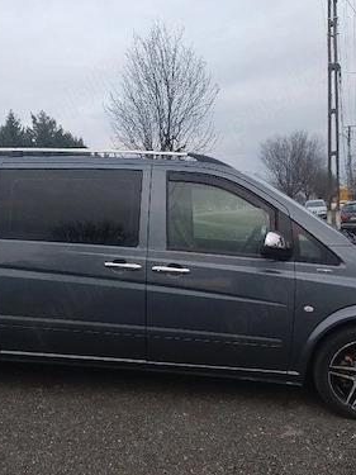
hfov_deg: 35.9
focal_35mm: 40
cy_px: 282
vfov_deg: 46.6
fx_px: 549
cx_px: 160
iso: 309
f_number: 1.7
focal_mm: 4.71
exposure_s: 1/100
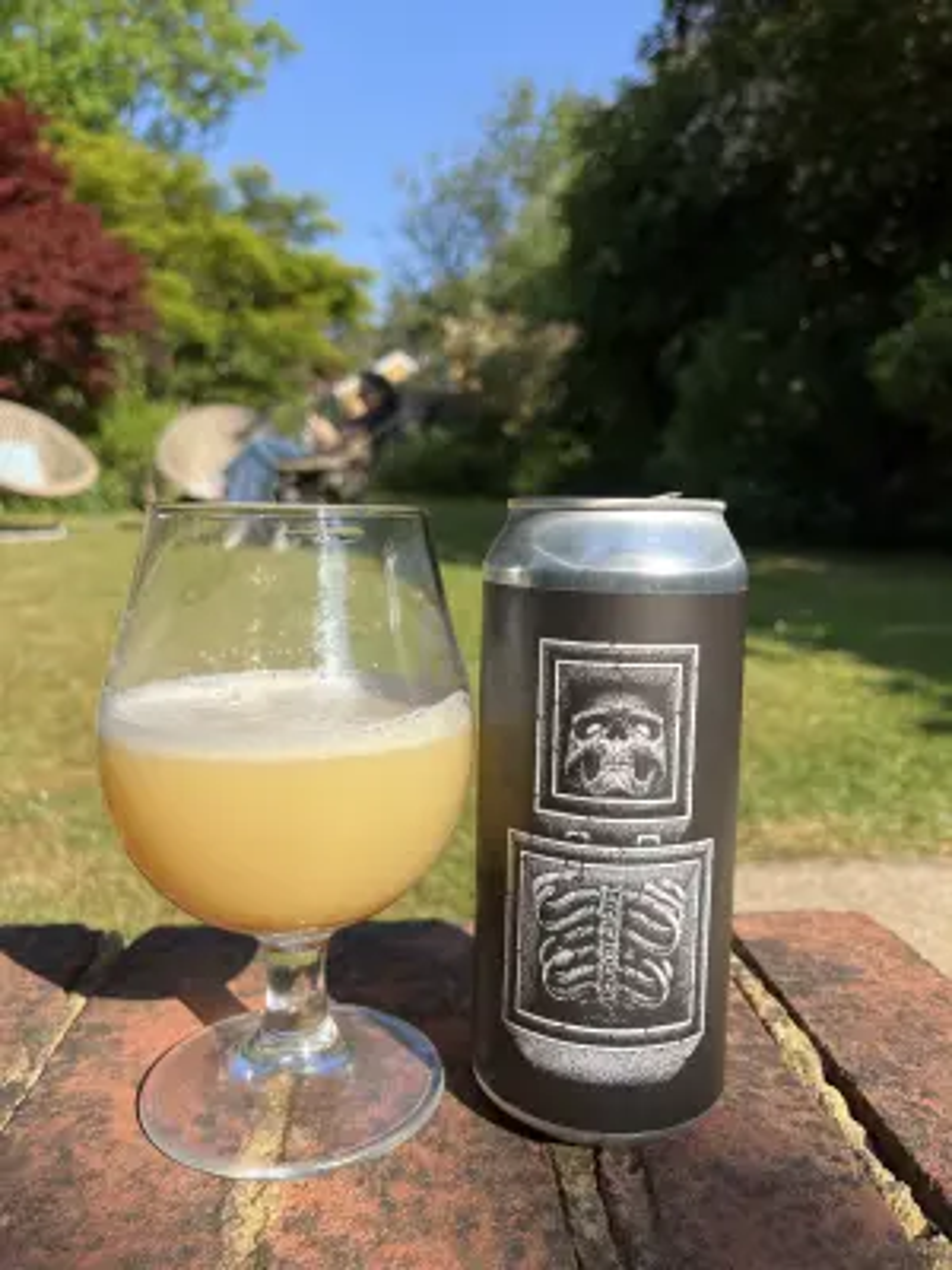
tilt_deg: -6.4
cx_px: 476
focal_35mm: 26
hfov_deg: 53.1
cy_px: 635
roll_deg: -0.7
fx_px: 953
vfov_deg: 67.3
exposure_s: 1/1721
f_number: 1.6
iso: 50
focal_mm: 5.1
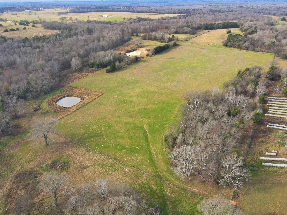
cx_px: 144
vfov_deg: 56.8
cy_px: 108
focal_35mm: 24
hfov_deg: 71.6
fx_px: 199
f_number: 2.8
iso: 100
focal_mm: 4.5
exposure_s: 1/80
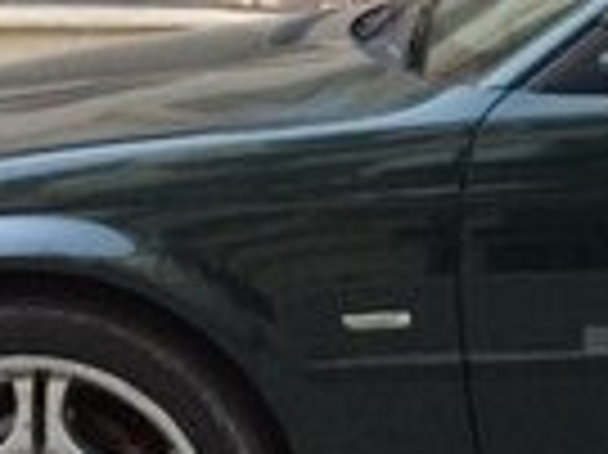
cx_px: 1045
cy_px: 393
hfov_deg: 12.8
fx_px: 2492
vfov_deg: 10.4
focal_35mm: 142
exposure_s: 1/33
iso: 200
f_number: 2.2
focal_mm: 4.15
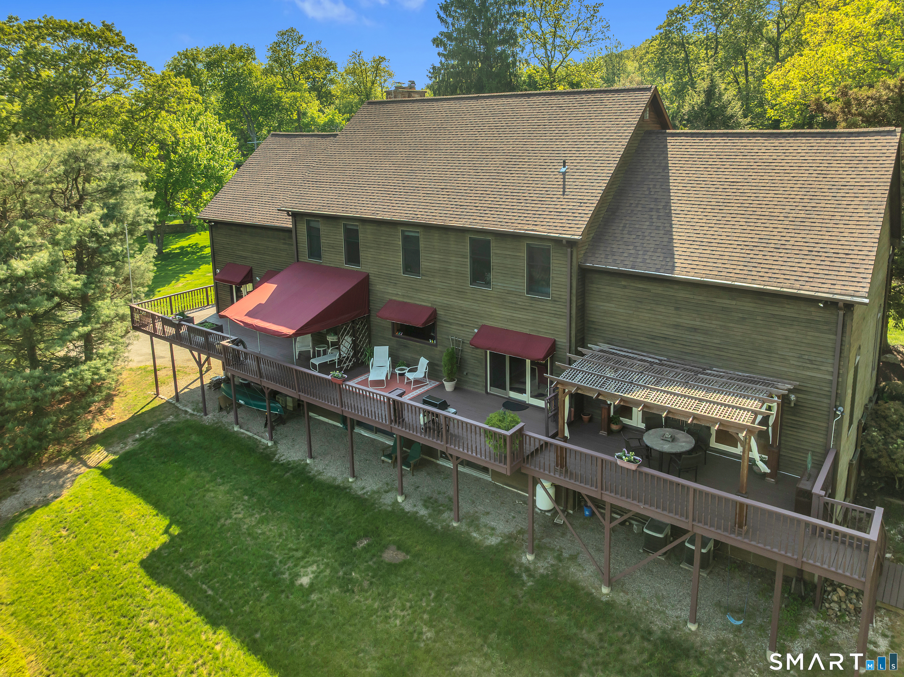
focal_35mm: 24
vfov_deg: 56.8
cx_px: 452
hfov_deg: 71.6
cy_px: 338
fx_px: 626
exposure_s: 1/60
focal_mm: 12.29
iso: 100
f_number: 3.5
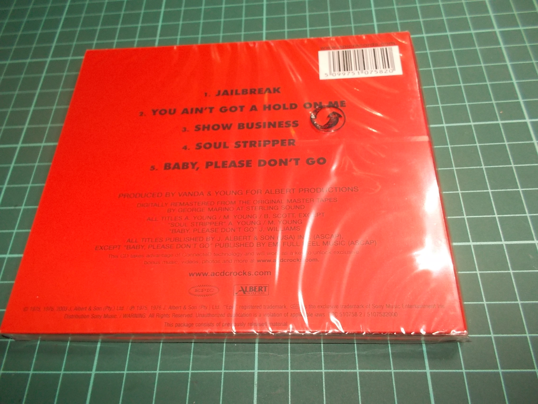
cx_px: 269
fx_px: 451
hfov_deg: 61.7
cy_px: 202
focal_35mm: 29
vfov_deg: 48.2
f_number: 3.3
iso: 200
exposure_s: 1/30
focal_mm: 4.1
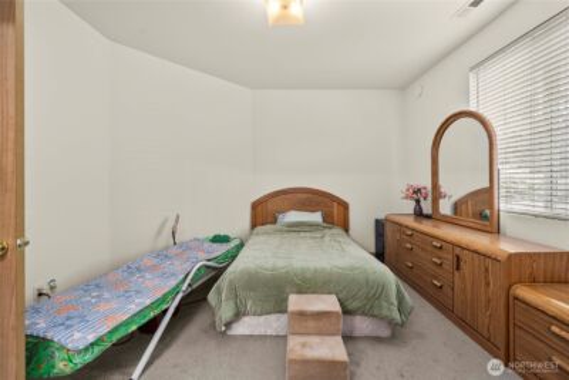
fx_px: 206
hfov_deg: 108.3
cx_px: 284
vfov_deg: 85.5
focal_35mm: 13
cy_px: 190
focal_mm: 13
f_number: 7.1
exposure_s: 1/3
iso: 1000
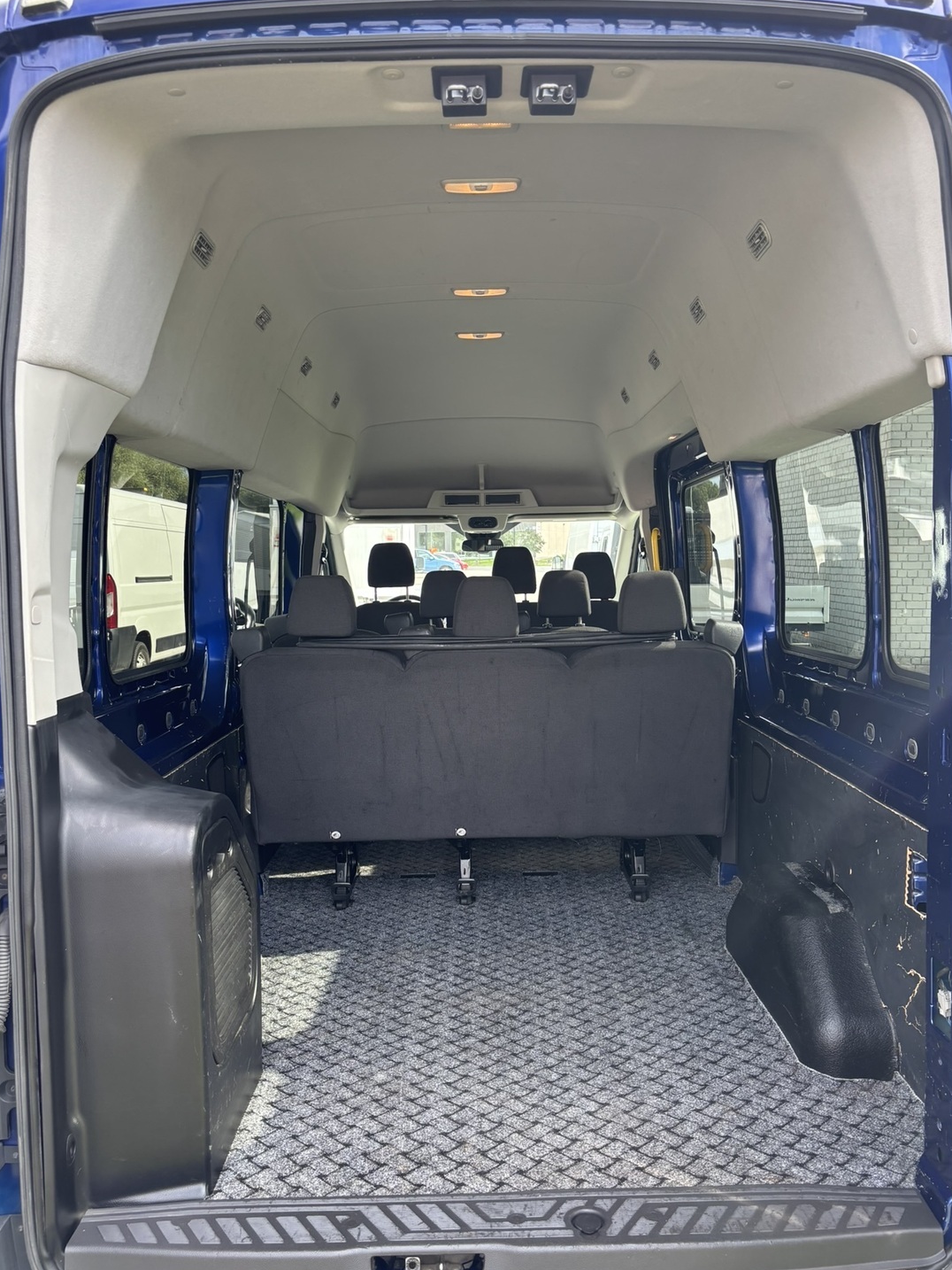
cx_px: 488
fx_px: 1063
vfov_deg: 61.6
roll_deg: -0.7
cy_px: 647
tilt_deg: -5.0
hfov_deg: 48.2
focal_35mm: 29
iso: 50
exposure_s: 1/167
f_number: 1.6
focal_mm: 5.96
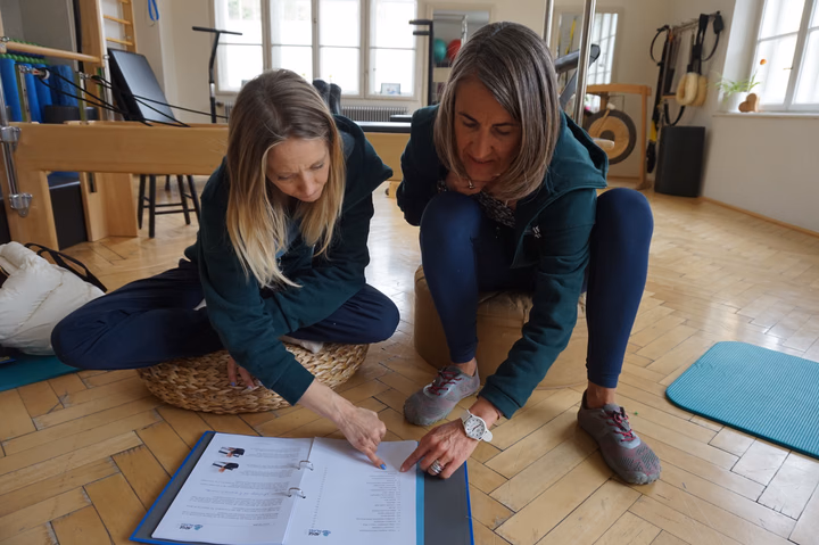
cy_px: 272
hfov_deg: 73.8
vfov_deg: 53.1
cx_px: 410
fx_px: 546
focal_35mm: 24
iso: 800
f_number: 4
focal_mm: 16
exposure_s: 1/160
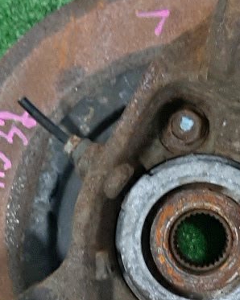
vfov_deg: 19.2
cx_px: 190
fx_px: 871
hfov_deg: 15.6
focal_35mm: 98
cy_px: 267
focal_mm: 3.93
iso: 185
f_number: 1.7
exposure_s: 1/33
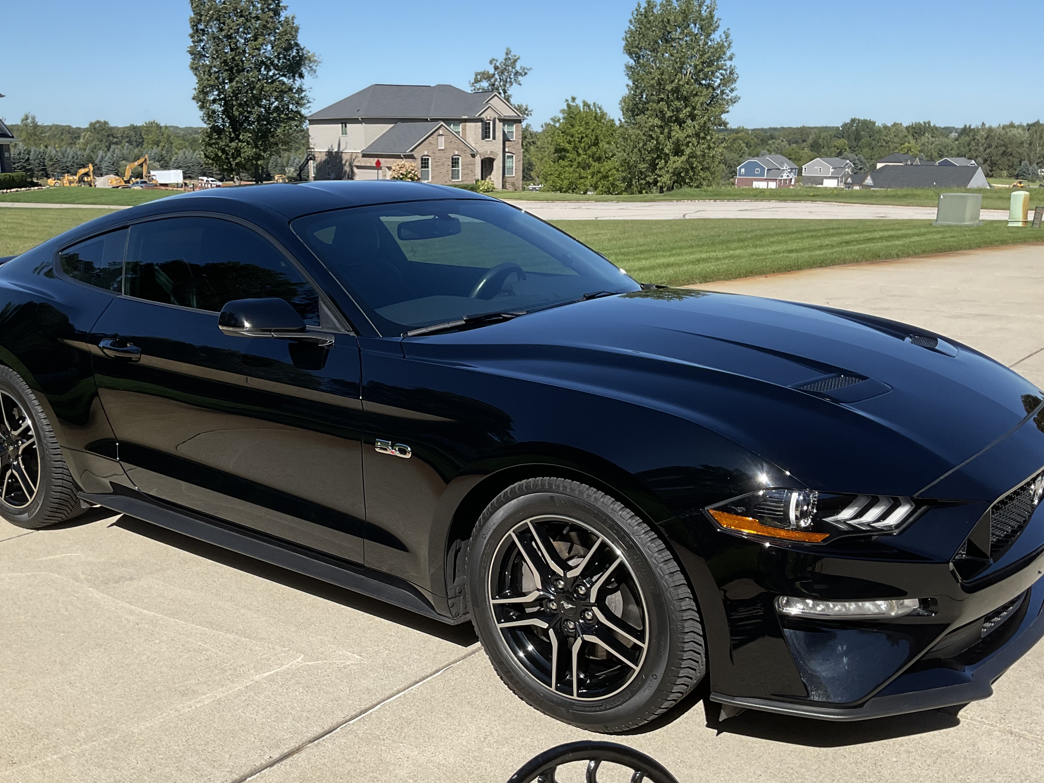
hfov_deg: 51.2
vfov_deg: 39.6
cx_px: 459
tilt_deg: -14.7
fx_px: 1086
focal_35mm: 36
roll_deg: +1.2
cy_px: 444
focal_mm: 3
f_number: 1.8
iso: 16
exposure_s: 1/2058
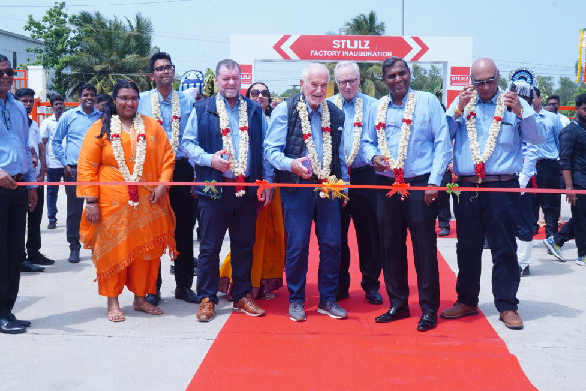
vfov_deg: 30.5
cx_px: 306
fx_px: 716
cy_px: 187
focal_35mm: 44
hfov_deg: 44.5
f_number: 18
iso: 500
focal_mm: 28
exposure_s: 1/200
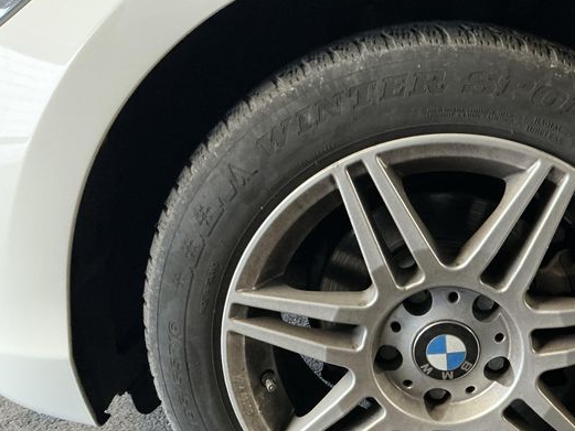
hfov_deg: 42.5
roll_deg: +0.2
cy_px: 304
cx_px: 429
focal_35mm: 43
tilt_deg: -22.9
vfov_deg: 33.2
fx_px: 714
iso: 400
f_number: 1.8
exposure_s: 1/25
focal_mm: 3
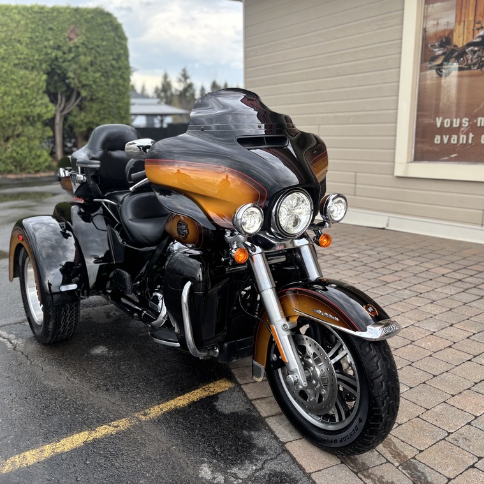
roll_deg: +0.9
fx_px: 490
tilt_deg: -13.4
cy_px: 241
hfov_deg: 52.2
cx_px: 198
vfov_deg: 52.5
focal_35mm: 31
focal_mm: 5.96
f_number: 1.6
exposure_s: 1/252
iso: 40
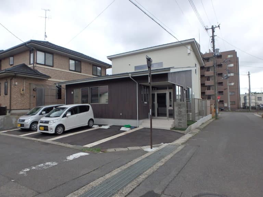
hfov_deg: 79.0
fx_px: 160
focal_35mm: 21
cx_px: 132
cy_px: 98
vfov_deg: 63.4
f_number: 3.5
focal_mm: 3.7
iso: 125
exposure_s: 1/800
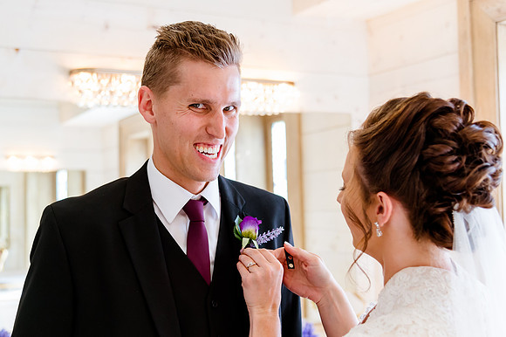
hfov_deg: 39.8
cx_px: 223
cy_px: 188
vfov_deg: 27.1
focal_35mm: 50
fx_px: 697
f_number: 4
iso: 1600
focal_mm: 44
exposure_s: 1/400
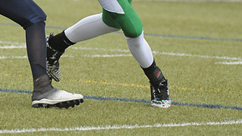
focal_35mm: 690
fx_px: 4427
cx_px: 110
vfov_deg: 1.8
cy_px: -103
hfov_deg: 3.1
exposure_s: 1/4000
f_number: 4
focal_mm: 220
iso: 1600
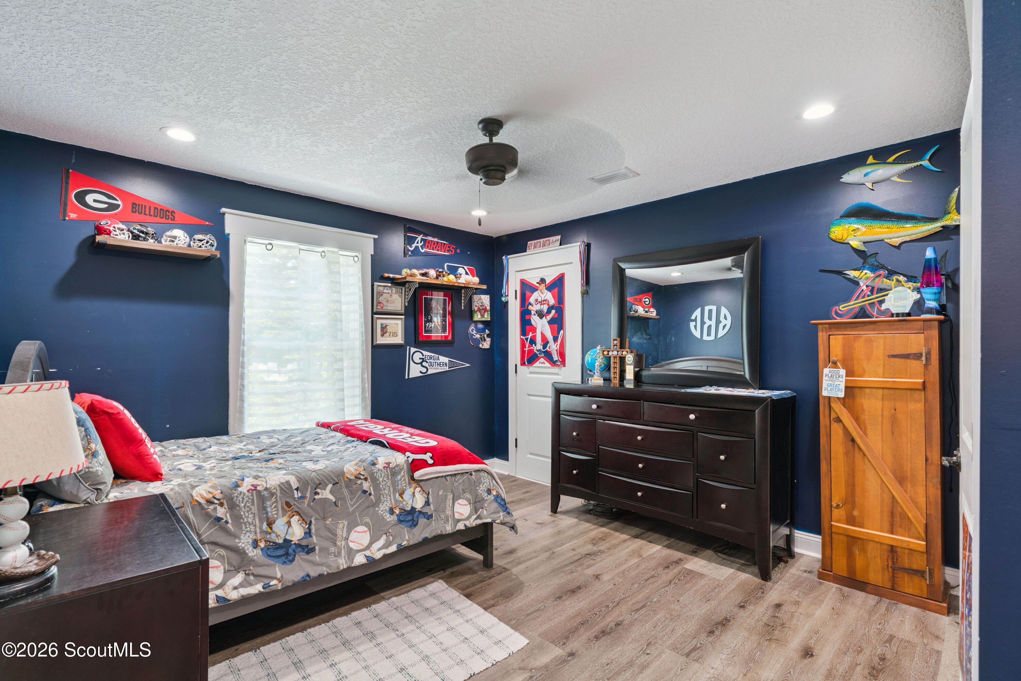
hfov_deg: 93.3
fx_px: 482
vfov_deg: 70.5
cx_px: 510
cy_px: 340
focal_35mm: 17
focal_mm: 17
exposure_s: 1/5
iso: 250
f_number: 8
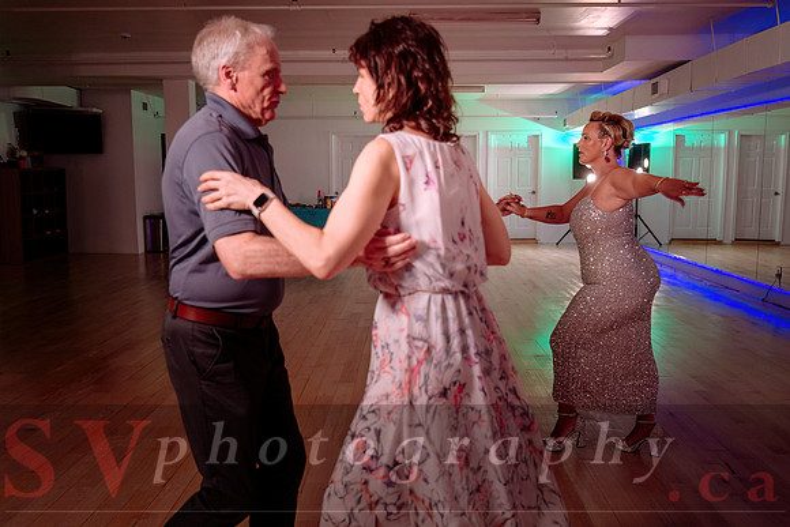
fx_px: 711
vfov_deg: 40.7
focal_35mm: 32
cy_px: 252
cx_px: 395
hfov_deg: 58.1
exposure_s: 1/100
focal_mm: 30
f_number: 2.8
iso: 500
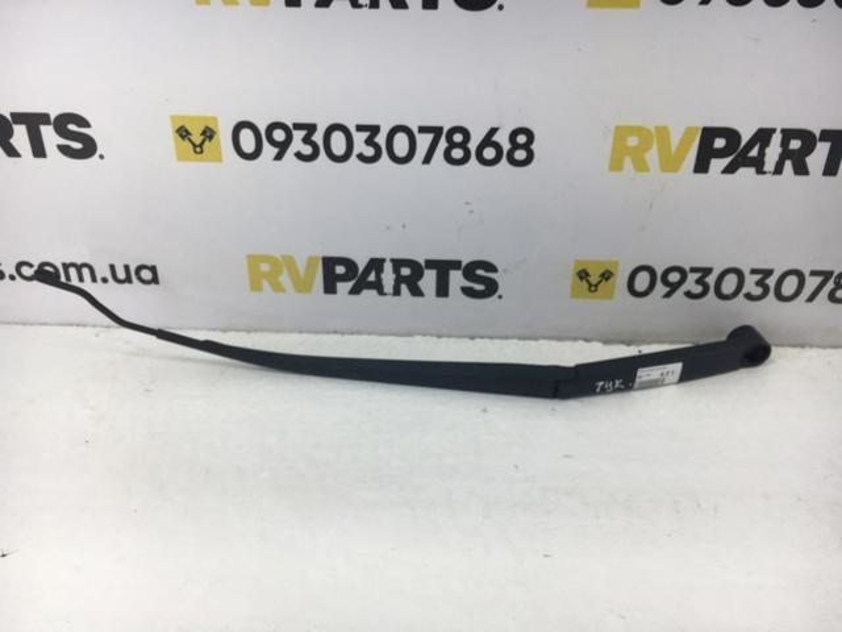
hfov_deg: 61.7
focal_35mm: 29
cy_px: 316
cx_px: 421
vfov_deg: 48.2
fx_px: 705
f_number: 2.2
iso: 32
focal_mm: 4.15
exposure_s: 1/100
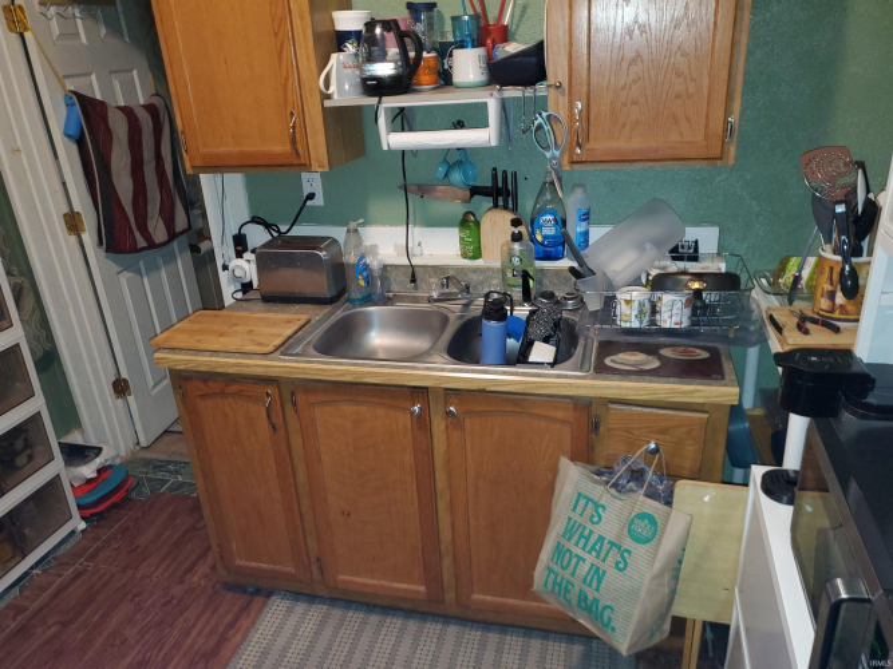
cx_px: 446
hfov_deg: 67.3
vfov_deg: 53.0
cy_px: 334
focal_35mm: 26
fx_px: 671
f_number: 1.5
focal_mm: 4.3
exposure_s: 1/19
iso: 125
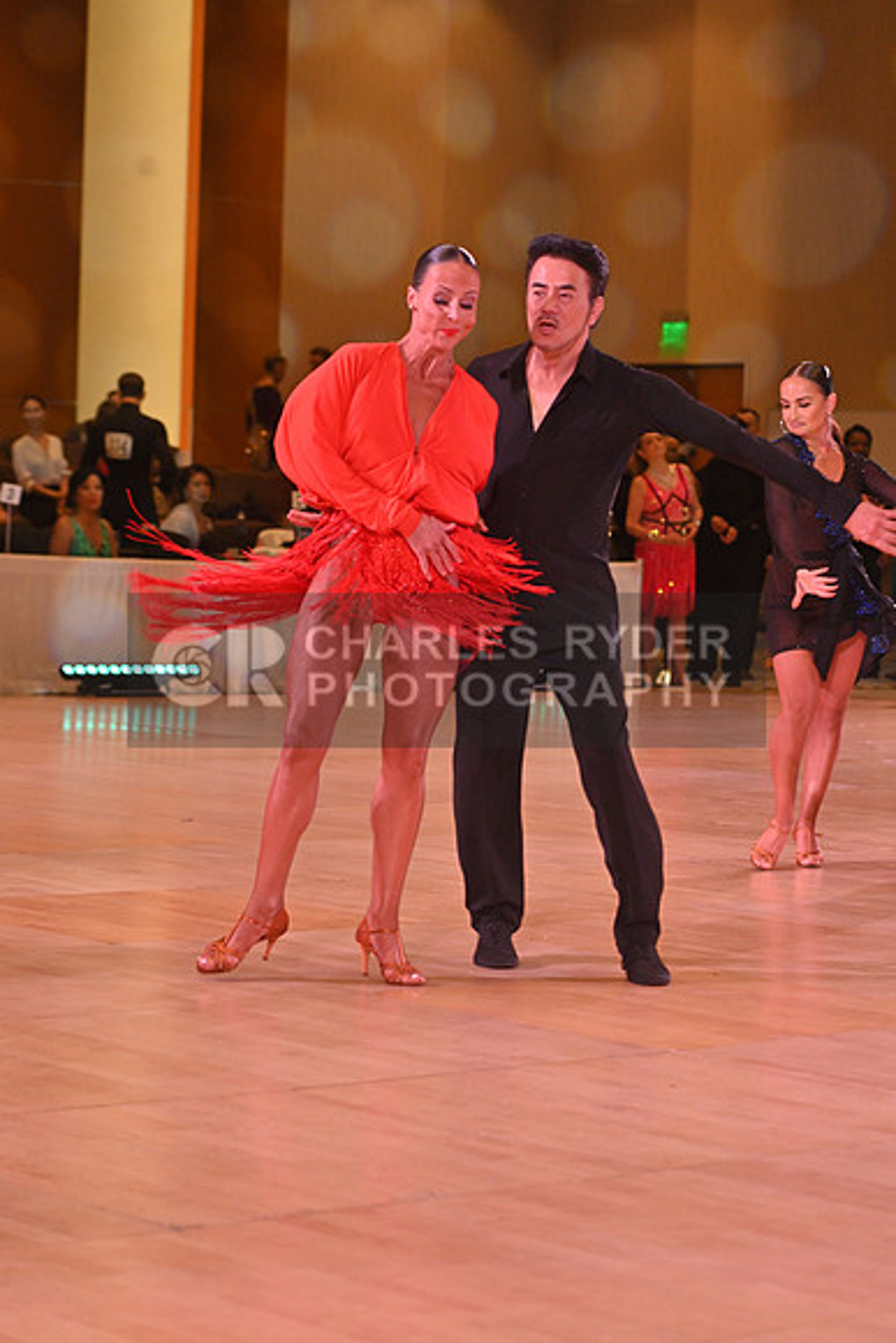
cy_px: 672
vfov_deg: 20.4
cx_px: 448
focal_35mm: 100
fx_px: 3731
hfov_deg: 13.7
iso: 2000
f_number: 5
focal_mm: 100
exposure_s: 1/400
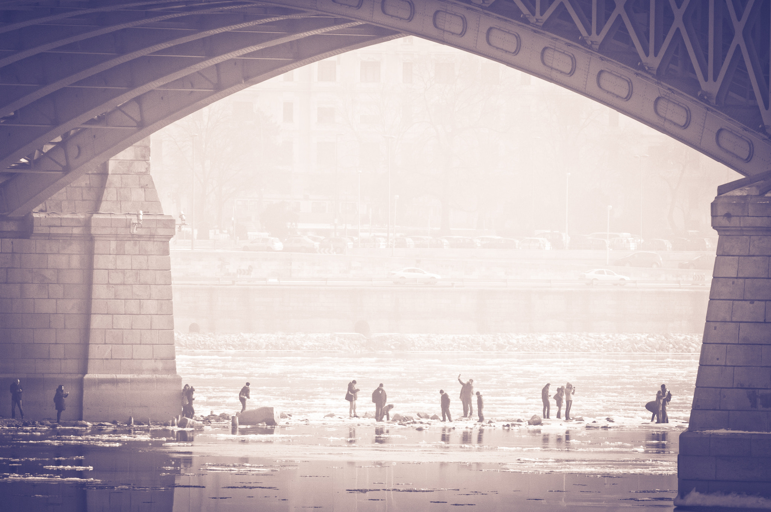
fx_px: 6417
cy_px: 256
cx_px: 386
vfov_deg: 4.6
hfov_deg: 6.9
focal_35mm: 300
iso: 320
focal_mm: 200
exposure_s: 1/125
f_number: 16
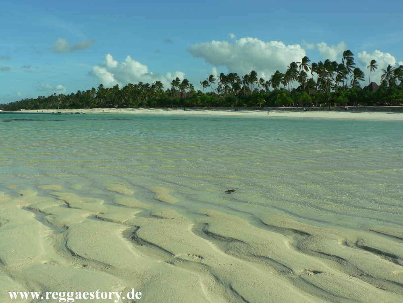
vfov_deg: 40.7
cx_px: 202
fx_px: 407
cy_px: 152
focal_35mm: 35
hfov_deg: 52.6
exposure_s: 1/400
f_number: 5.6
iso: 64
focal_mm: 6
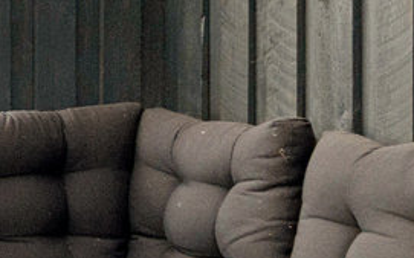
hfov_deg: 12.0
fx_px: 1556
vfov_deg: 9.4
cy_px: 12
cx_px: -605
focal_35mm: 138
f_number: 7.1
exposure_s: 1/100
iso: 800
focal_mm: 18
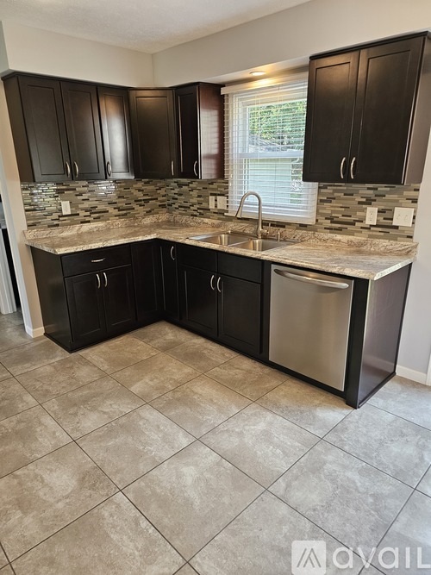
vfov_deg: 73.9
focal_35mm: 23
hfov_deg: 58.9
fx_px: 382
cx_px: 216
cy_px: 288
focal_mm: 6.3
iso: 200
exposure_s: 1/120
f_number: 1.7
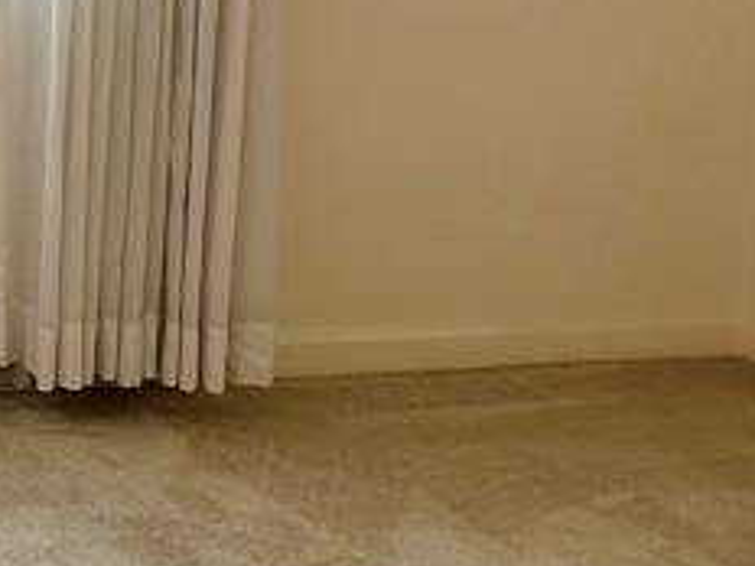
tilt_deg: -5.7
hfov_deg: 14.3
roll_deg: -0.2
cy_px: -332
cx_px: -898
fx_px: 2312
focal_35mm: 106
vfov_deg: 13.1
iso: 80
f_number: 1.78
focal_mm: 6.86
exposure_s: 1/129
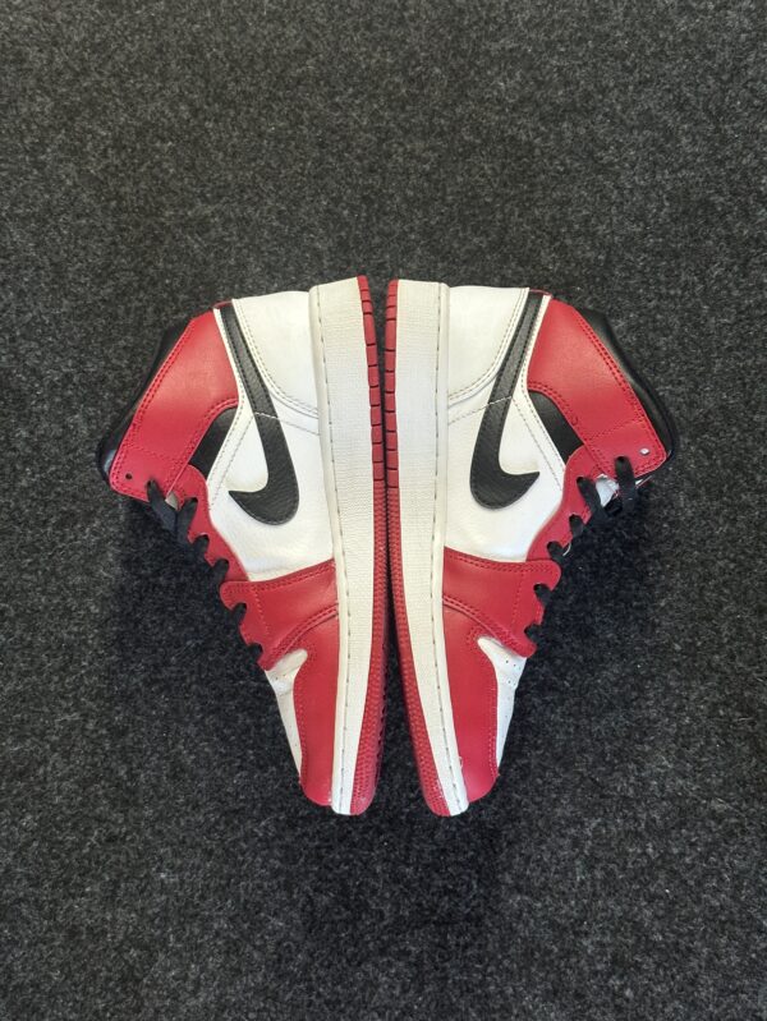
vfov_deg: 39.6
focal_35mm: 48
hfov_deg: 30.3
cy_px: 510
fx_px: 1417
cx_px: 384
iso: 250
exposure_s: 1/33
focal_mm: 6.86
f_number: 1.78
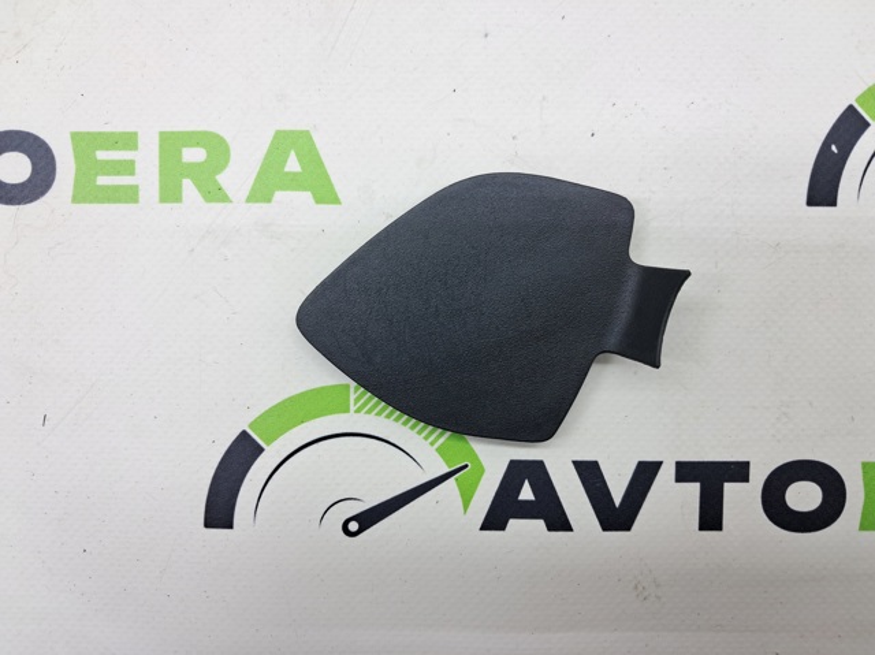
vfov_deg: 51.3
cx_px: 438
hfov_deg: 65.4
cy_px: 328
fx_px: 682
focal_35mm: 27
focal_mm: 4
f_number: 1.8
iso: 50
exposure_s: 1/50
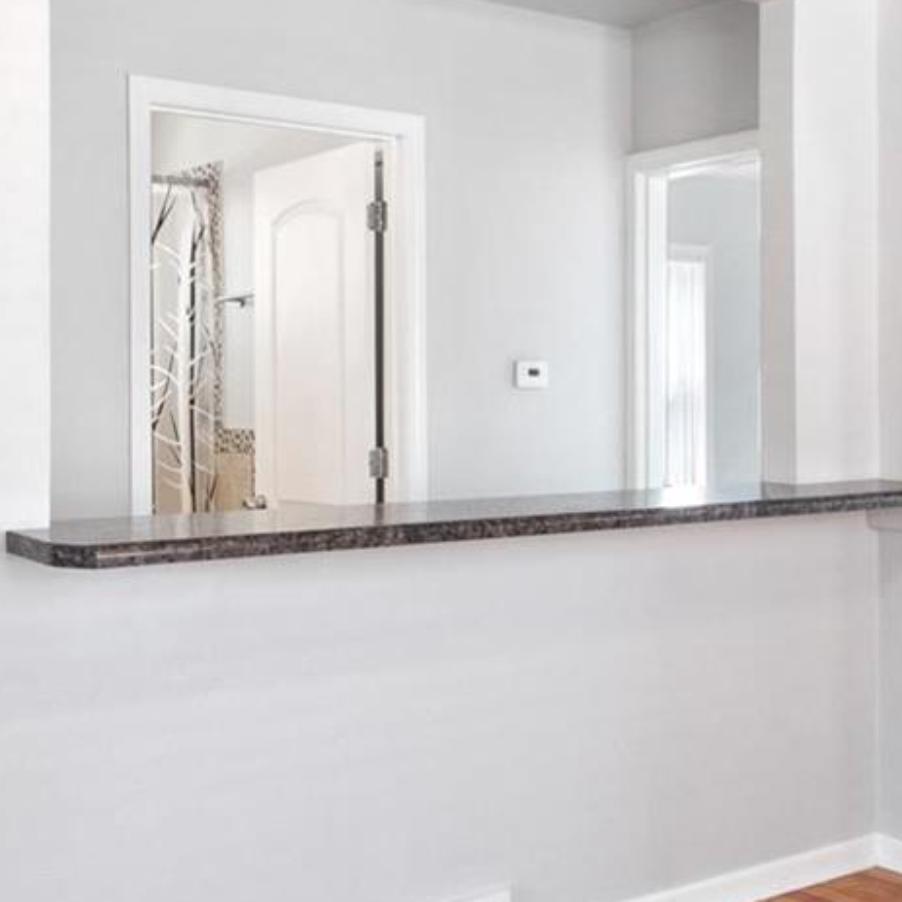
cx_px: 598
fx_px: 1386
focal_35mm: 47
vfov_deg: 36.1
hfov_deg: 35.7
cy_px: 452
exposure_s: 1/1.67
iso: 400
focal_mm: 8
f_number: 10
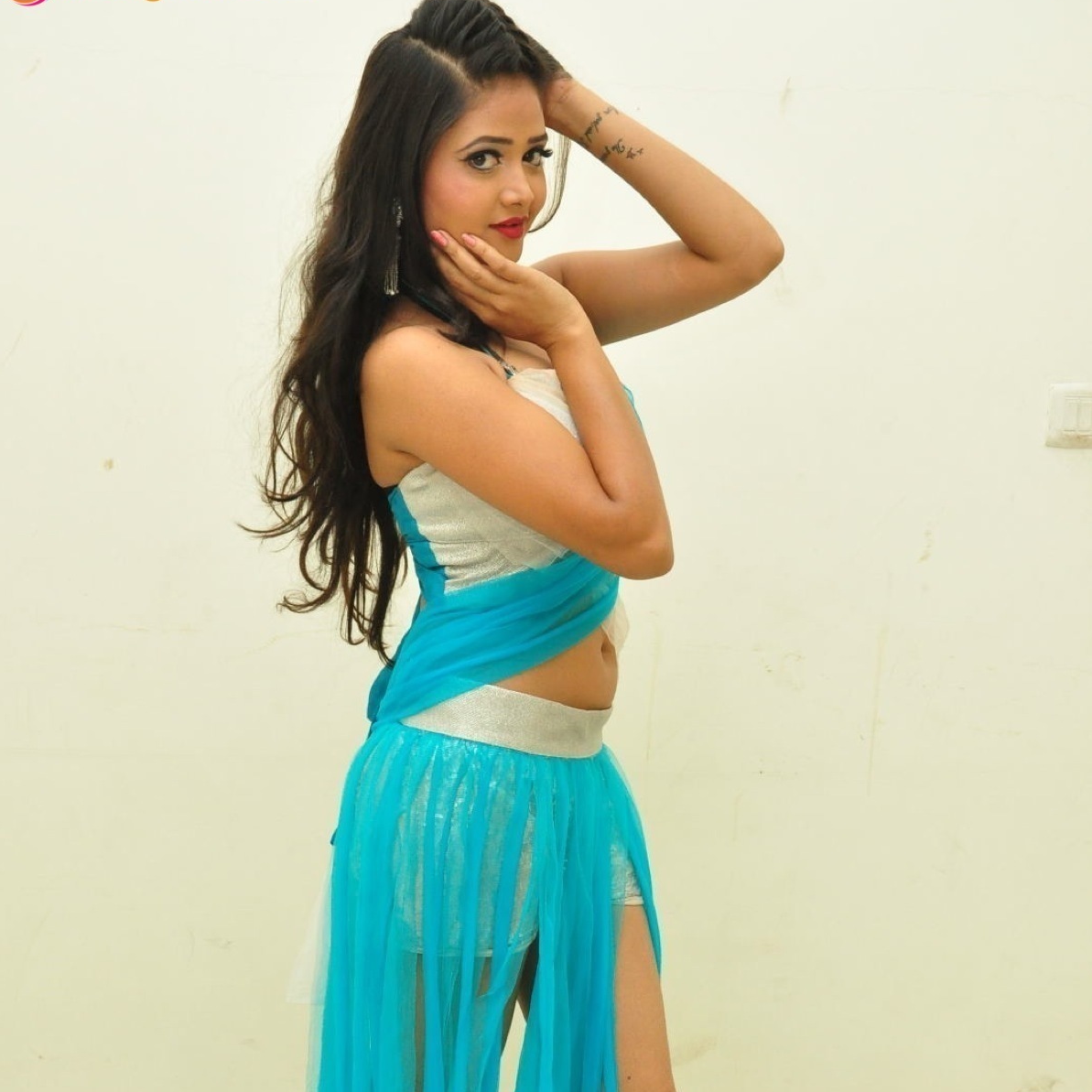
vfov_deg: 31.3
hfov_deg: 31.6
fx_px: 1927
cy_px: 772
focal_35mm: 54
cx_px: 546
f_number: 9
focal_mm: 28
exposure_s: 1/125
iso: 1600
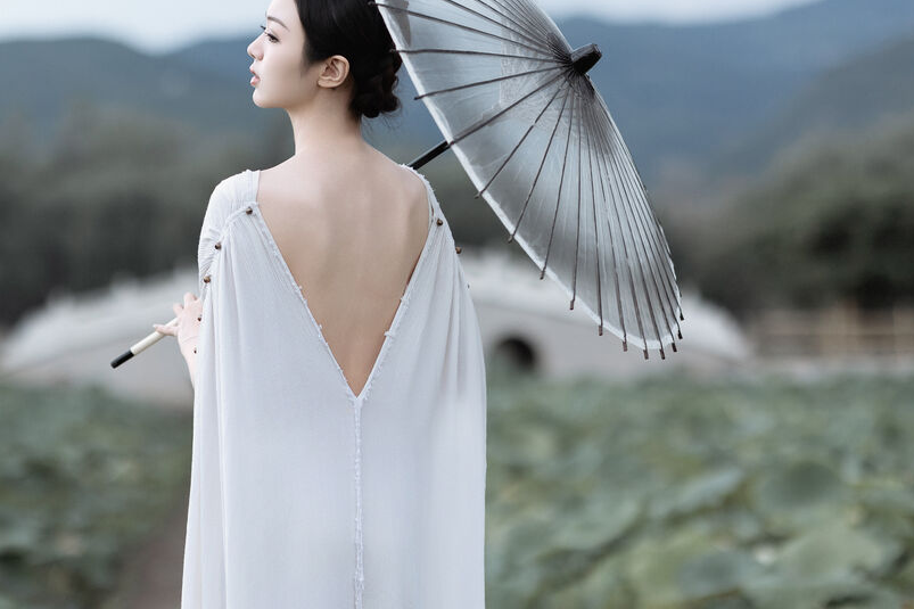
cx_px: 328
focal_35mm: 127
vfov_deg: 10.8
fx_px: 3224
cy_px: 290
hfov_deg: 16.1
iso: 500
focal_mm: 85
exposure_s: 1/3200
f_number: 2
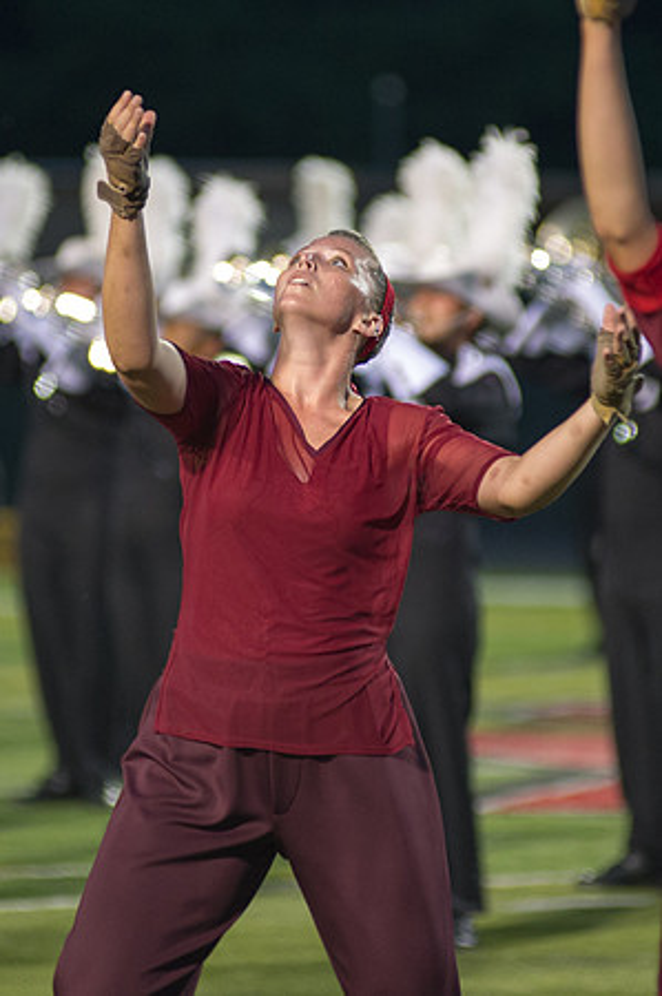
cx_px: 331
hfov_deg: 3.6
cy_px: 390
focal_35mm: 377
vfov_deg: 5.5
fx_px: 10412
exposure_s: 1/160
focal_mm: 200
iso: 2200
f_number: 2.8
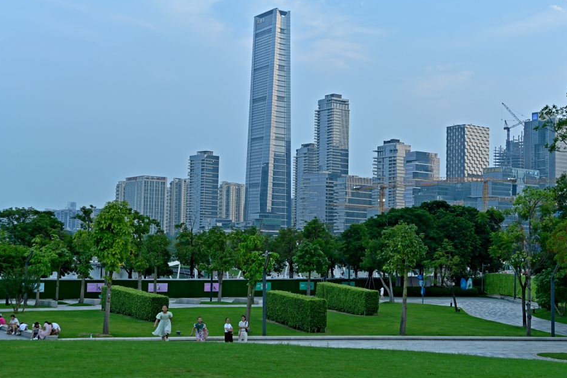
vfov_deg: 28.1
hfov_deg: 41.1
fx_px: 756
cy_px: 190
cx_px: 286
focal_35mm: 48
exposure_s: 1/100
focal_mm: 44
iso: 100
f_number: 5.3
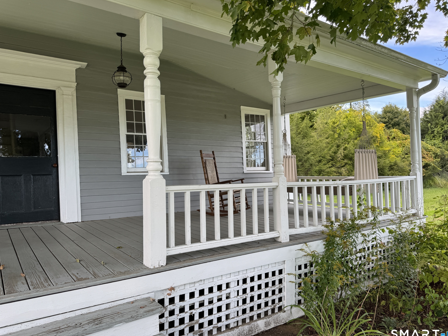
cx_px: 227
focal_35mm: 25
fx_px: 324
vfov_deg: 54.9
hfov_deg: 69.4
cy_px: 167
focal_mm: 6.76
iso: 80
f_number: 1.78
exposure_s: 1/345
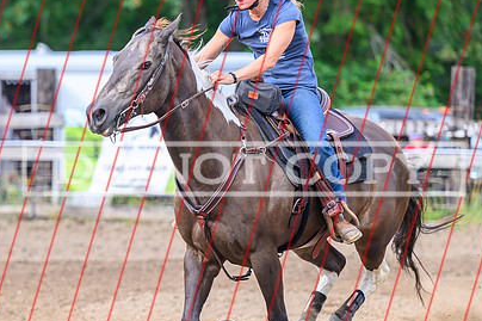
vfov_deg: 4.8
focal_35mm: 284
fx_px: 3801
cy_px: 218
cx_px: 150
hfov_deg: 7.3
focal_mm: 155
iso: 1100
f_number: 3.2
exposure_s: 1/1600
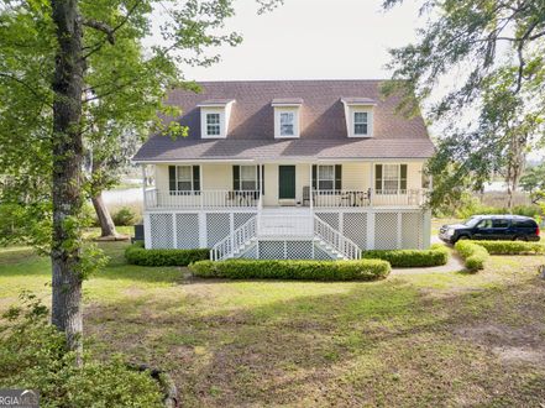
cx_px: 287
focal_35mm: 24
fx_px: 378
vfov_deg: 56.7
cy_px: 203
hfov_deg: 71.6
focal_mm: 8.38
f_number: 2.8
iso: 100
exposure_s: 1/320
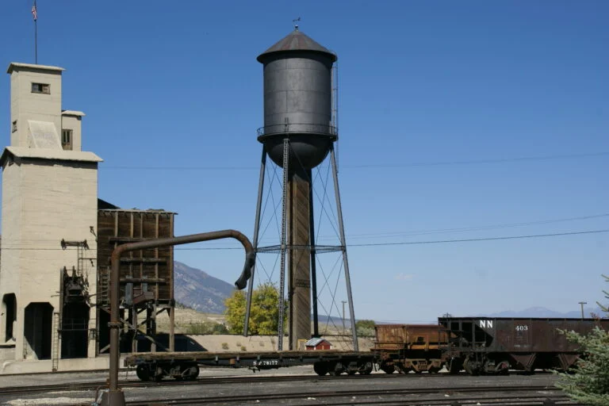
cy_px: 203
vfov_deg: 22.6
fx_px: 1015
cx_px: 304
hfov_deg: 33.4
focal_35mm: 60
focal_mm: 40
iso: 100
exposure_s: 1/250
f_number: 13
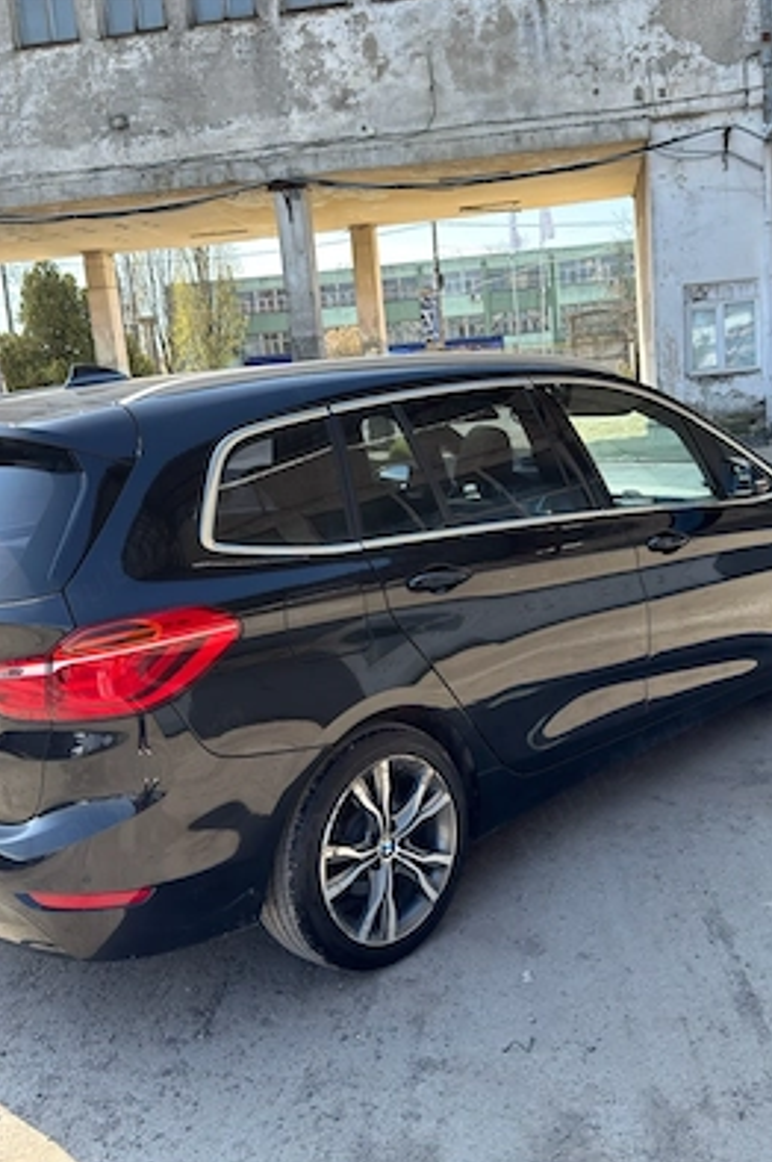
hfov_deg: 35.8
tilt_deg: -11.7
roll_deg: +6.6
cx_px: 439
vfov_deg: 51.9
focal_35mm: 37
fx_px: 1192
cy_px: 584
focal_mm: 6.76
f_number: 1.78
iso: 100
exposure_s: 1/1538
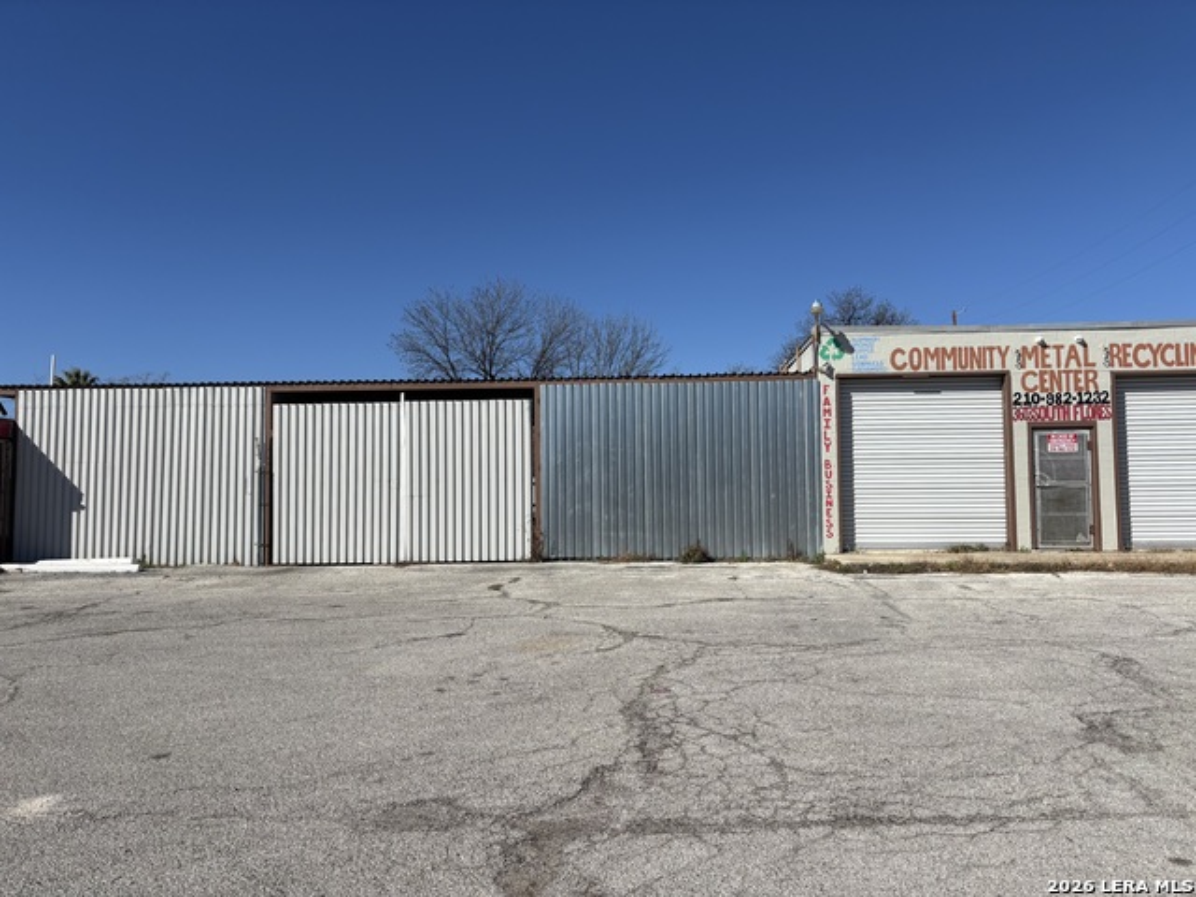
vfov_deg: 53.1
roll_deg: -0.5
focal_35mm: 26
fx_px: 898
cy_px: 448
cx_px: 598
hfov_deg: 67.3
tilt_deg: +2.7
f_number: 1.6
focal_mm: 5.96
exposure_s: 1/6711
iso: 50
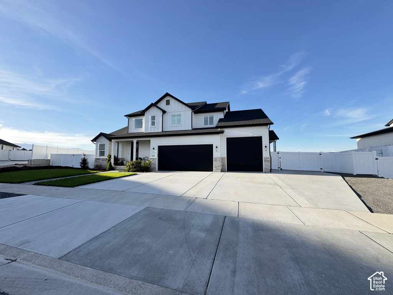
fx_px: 159
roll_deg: -0.2
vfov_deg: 85.7
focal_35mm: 14
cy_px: 148
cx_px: 196
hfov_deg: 102.1
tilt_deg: +3.7
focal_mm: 2.22
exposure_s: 1/968
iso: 50
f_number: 2.2
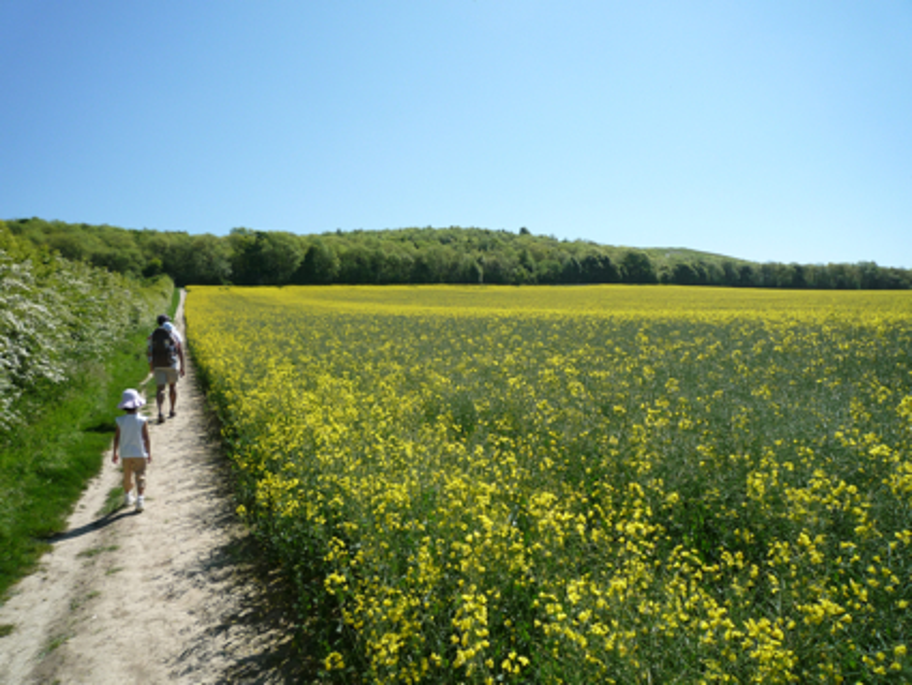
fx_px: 659
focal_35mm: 25
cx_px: 456
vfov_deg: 54.9
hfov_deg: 69.4
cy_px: 342
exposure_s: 1/800
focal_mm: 4.4
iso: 100
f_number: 4
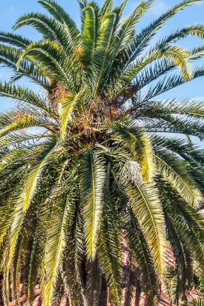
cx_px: -169
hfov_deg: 11.9
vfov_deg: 19.2
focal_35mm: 106
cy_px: 219
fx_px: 901
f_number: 1.8
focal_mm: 8.67
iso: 150
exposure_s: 1/3200
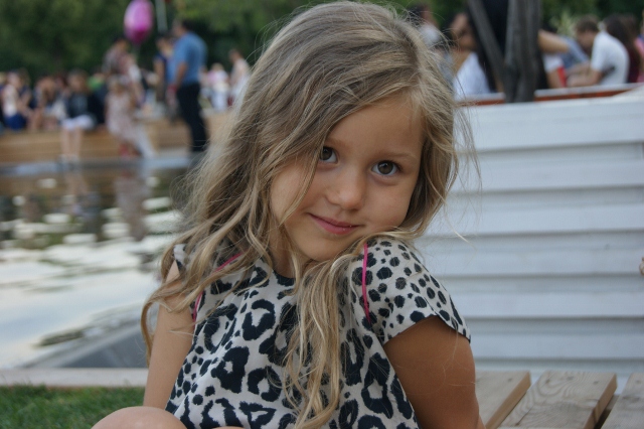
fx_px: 1341
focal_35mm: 75
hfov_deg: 27.0
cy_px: 214
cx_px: 322
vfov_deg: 18.2
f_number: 5.6
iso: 160
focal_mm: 50
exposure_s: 1/80
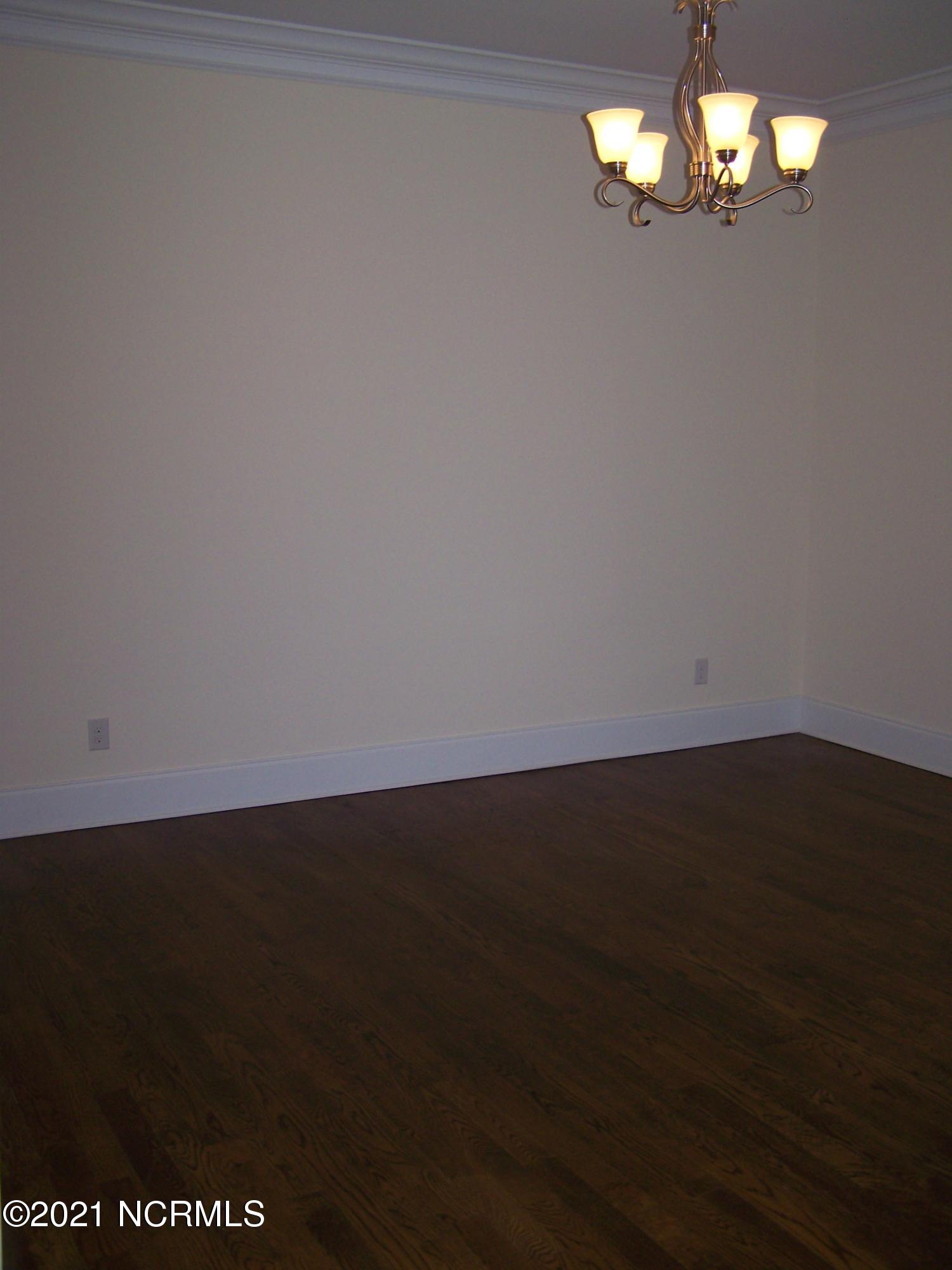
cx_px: 476
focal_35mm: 38
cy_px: 635
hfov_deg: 37.7
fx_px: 1393
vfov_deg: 49.0
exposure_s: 1/60
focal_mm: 6.3
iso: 80
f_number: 2.8
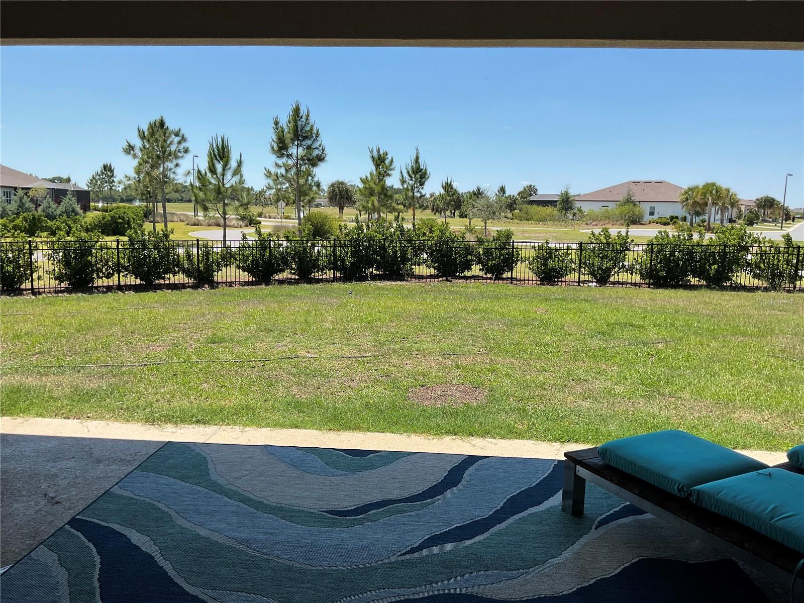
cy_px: 302
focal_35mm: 29
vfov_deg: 48.2
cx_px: 402
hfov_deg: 61.7
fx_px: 674
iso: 16
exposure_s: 1/1848
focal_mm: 3
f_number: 1.8
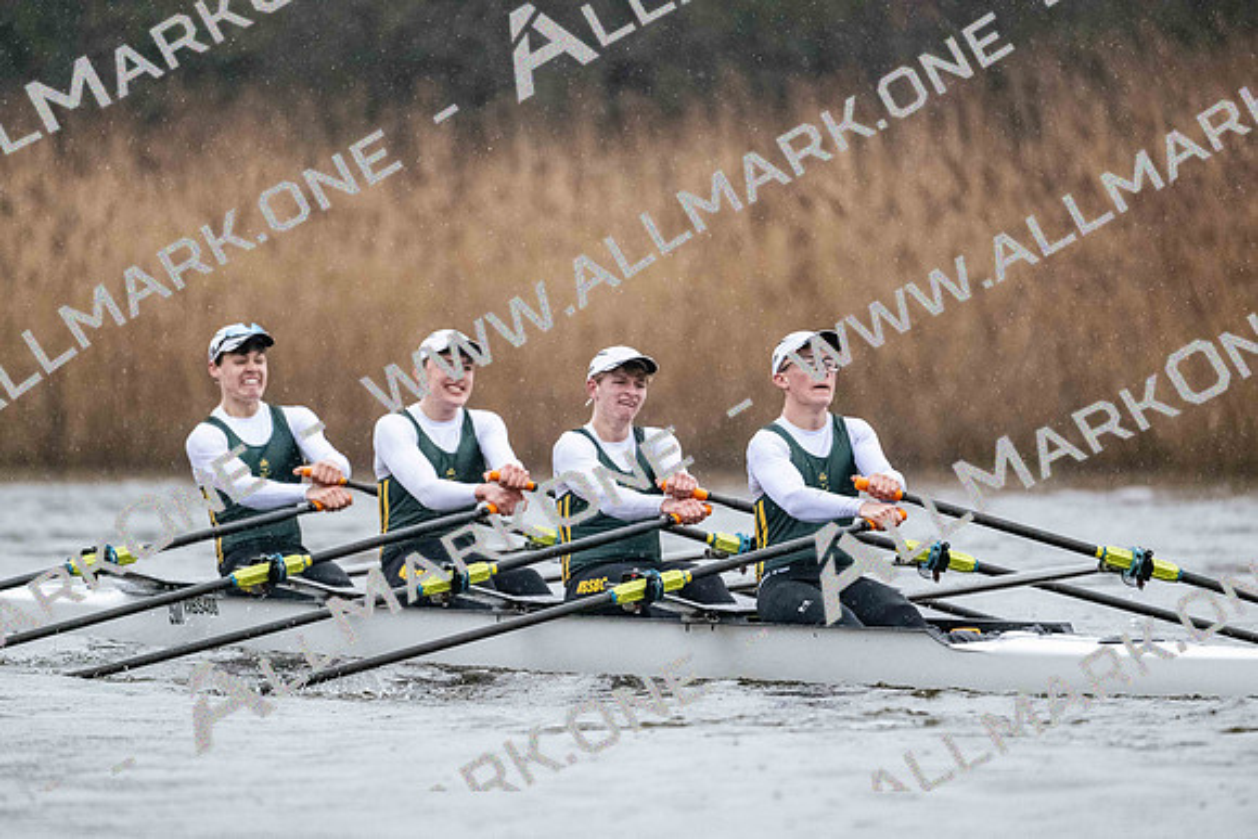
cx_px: 629
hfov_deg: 5.2
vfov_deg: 3.4
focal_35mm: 400
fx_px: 13980
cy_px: 420
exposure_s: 1/1600
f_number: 4.5
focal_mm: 400
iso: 7200
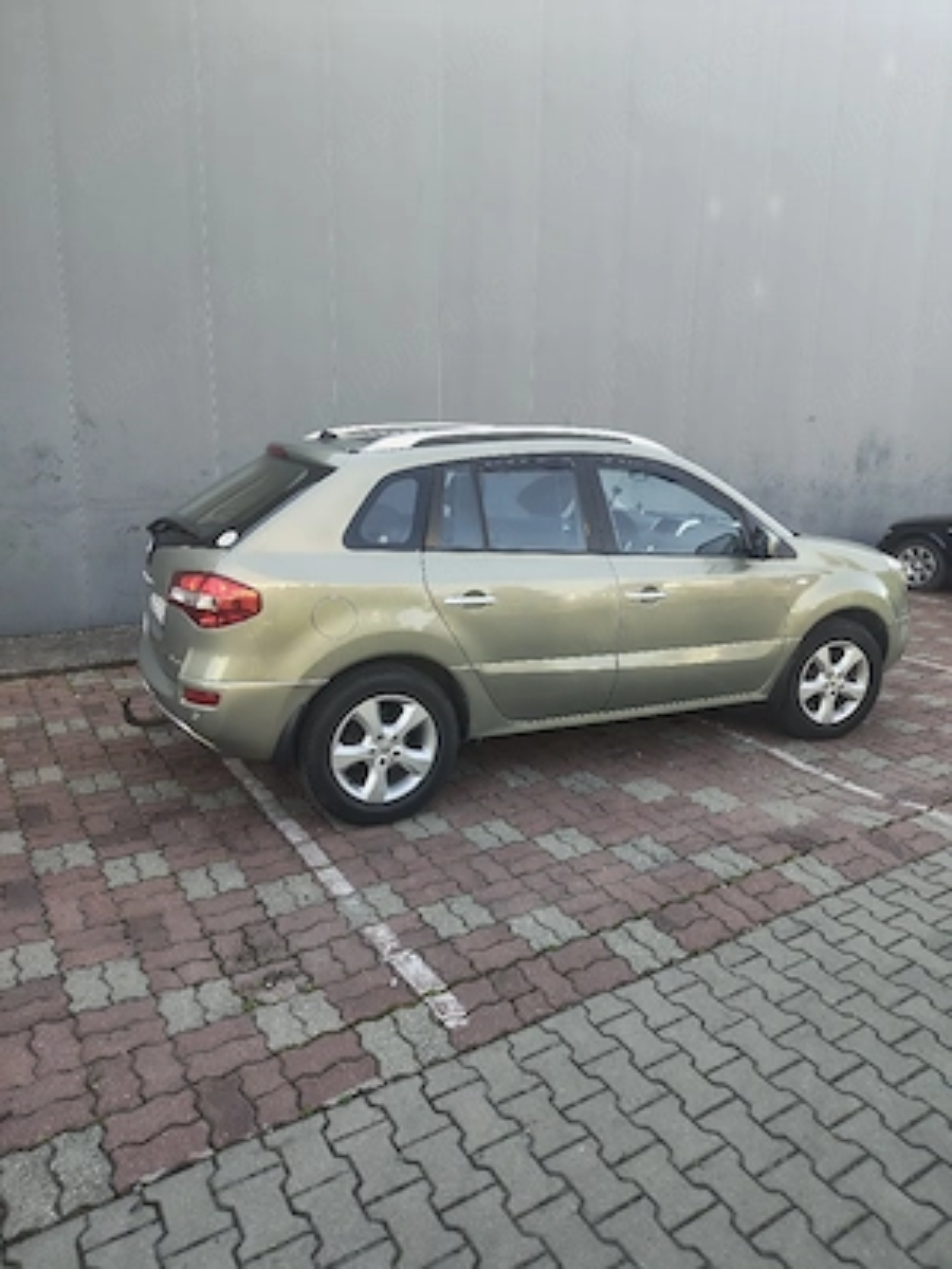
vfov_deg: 71.6
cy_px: 634
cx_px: 476
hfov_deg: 56.8
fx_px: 880
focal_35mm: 24
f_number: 1.8
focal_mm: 5.56
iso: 100
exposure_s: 1/200
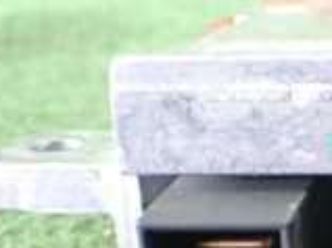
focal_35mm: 113
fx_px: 1083
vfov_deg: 12.7
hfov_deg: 15.7
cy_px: 302
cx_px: 528
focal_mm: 5.4
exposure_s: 1/30
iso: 800
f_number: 2.3
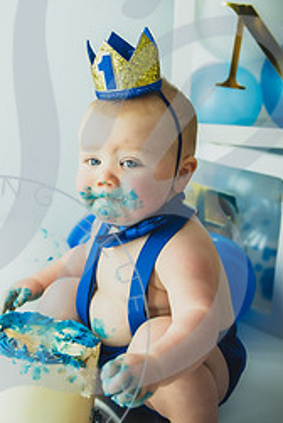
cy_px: 204
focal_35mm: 68
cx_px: 69
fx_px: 800
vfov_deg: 29.6
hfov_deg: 19.9
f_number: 2.8
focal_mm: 38
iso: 200
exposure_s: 1/125
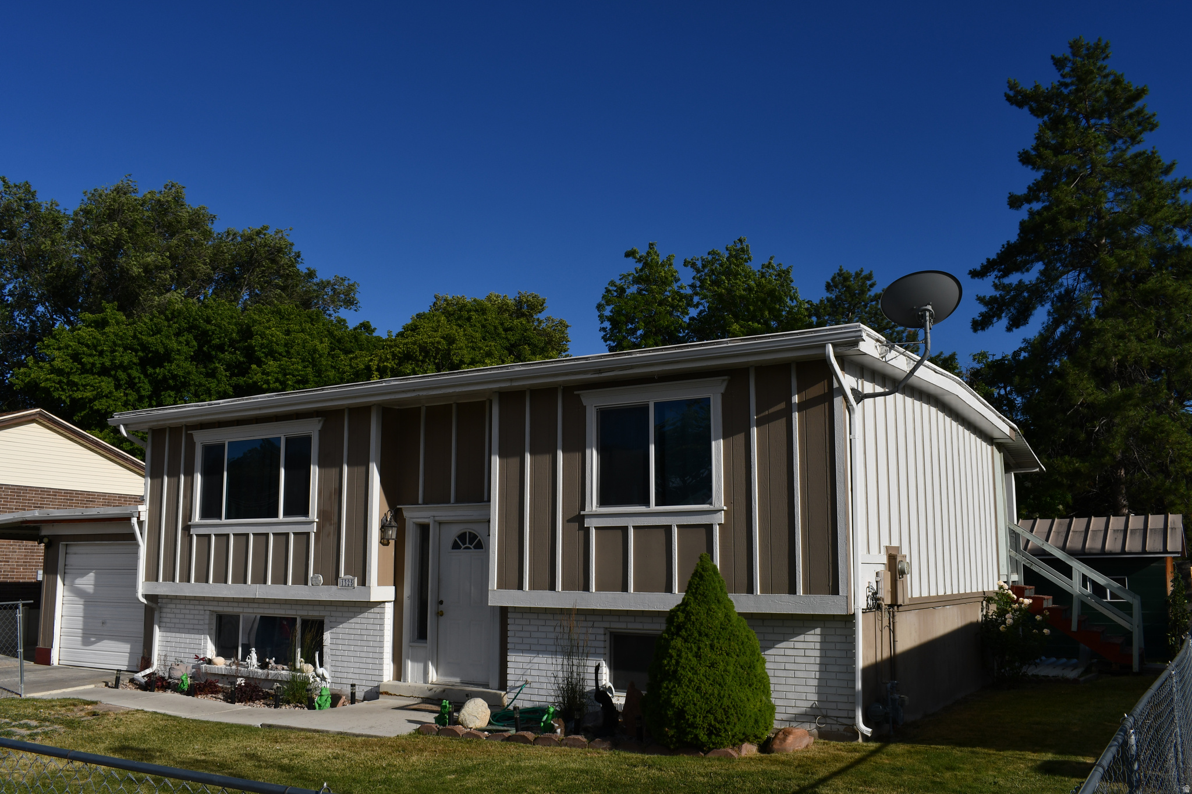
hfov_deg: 60.3
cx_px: 596
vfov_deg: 42.3
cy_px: 397
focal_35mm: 31
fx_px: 1026
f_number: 14
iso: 100
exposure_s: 1/250
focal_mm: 21
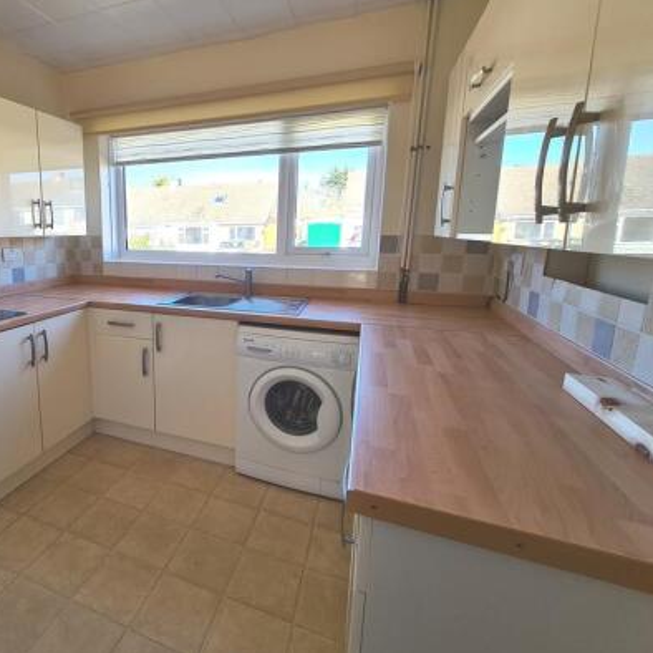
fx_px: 363
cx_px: 181
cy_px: 296
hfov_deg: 79.0
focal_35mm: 17
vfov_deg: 83.7
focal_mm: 2.2
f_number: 2.2
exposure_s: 1/147
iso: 50
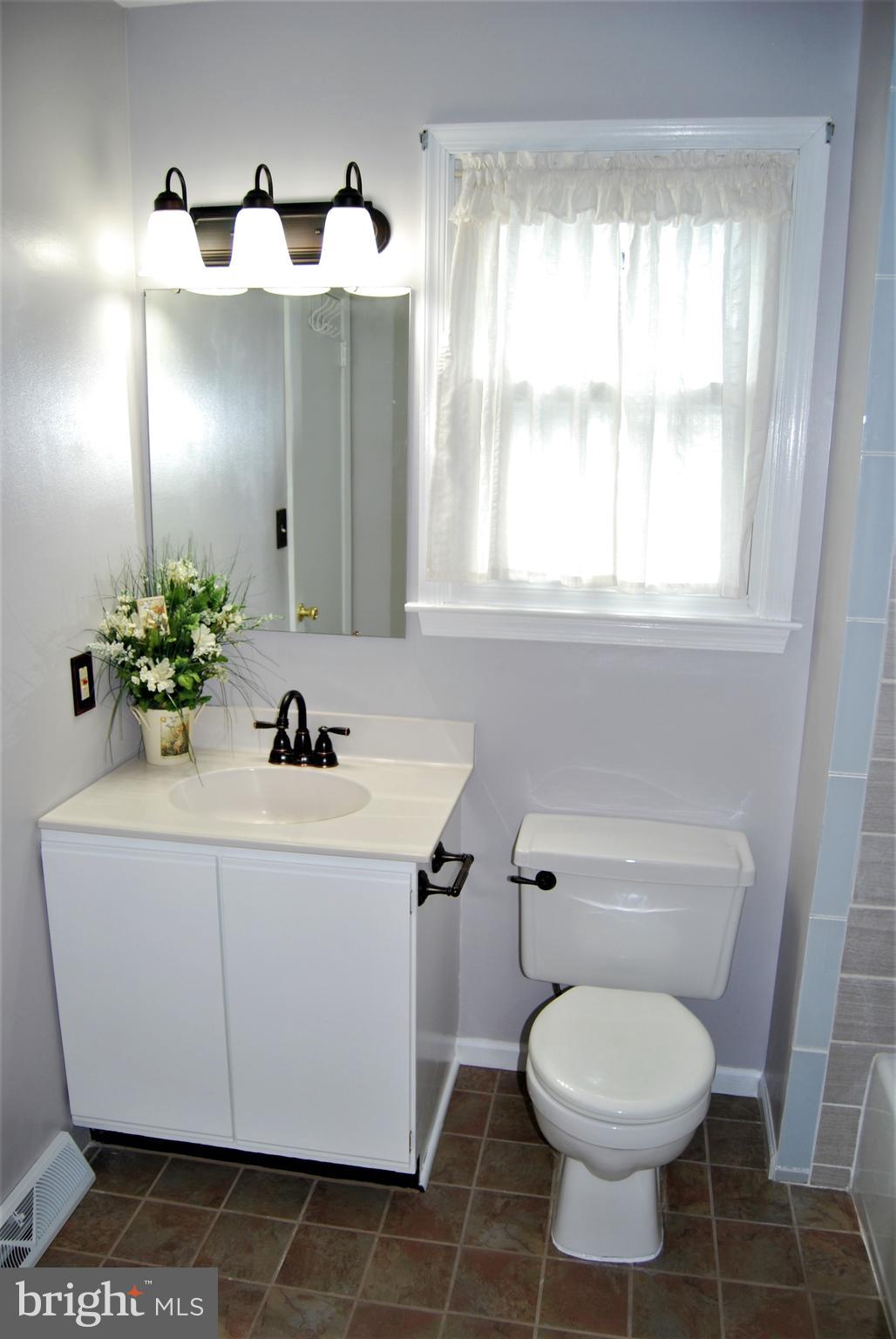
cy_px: 670
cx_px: 448
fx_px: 1005
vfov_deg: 67.3
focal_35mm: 27
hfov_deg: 48.0
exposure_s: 1/60
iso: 200
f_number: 3.5
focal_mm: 18
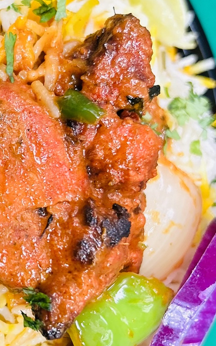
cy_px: 164
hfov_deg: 18.0
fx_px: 640
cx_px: -57
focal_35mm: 68
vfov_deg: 30.2
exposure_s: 1/60
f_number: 1.5
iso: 160
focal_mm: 5.7
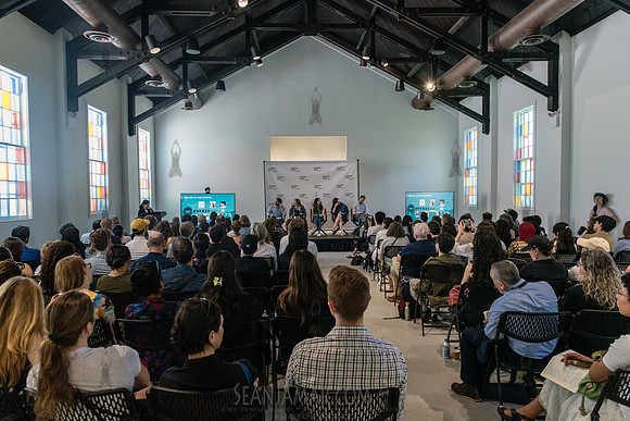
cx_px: 310
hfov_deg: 71.3
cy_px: 211
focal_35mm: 25
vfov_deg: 51.1
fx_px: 440
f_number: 4
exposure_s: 1/320
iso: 4000
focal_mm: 24
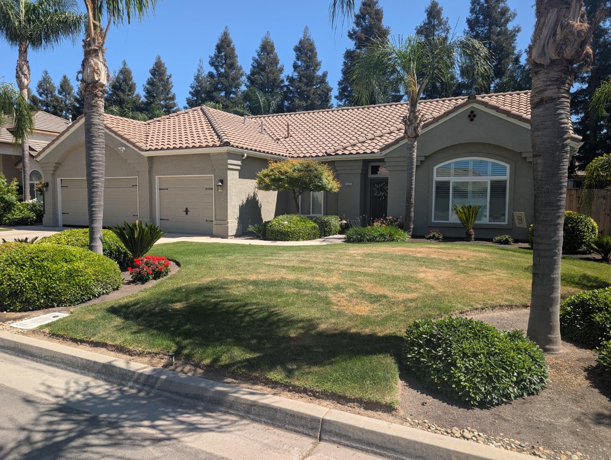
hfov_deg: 71.5
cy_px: 230
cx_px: 306
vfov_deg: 56.9
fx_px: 424
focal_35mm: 24
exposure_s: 1/699
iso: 19
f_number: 1.68
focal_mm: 6.9
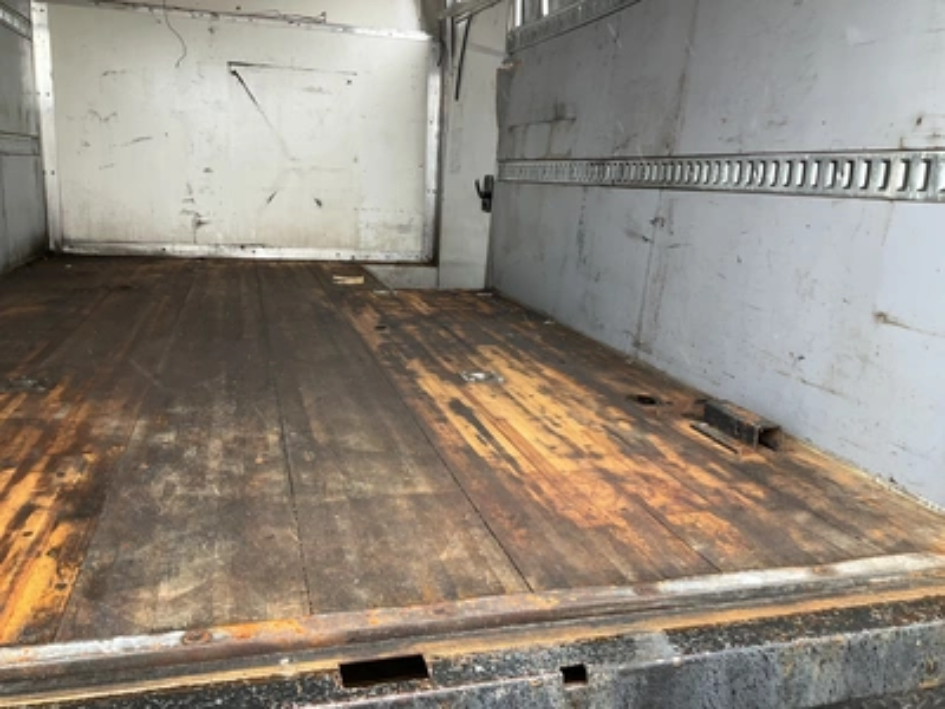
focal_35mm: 29
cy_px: 354
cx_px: 472
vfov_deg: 48.2
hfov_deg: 61.7
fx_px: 792
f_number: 1.8
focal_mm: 3
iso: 20
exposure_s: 1/122
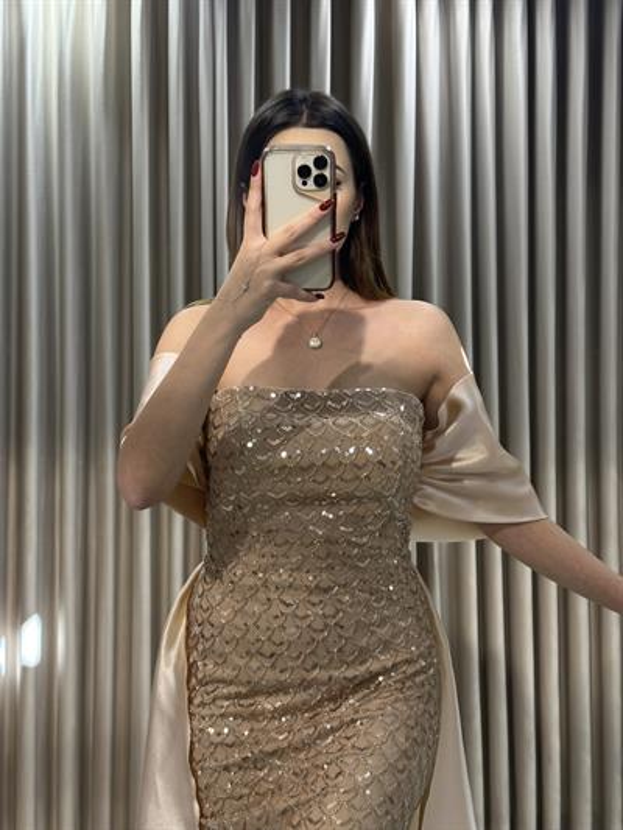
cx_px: 312
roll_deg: -0.2
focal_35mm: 48
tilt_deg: -22.5
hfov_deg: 30.3
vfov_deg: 39.6
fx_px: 1151
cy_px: 415
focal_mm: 6.86
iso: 40
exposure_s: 1/100
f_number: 1.78
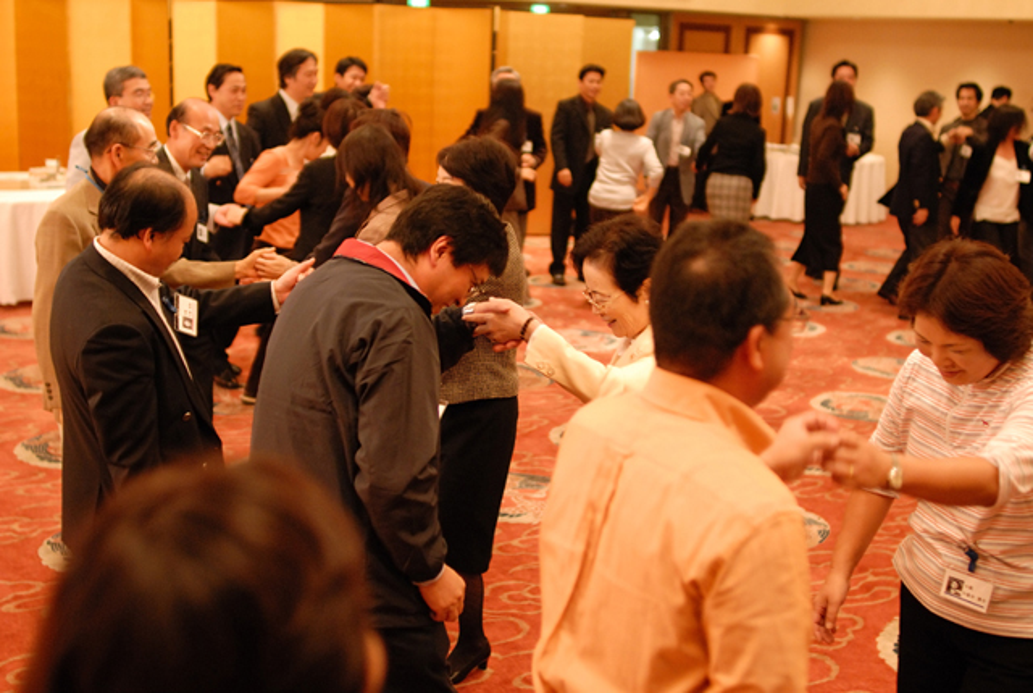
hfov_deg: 46.3
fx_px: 1207
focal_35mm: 42
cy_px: 346
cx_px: 516
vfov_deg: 32.0
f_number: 2
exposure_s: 1/60
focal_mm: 28
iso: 800
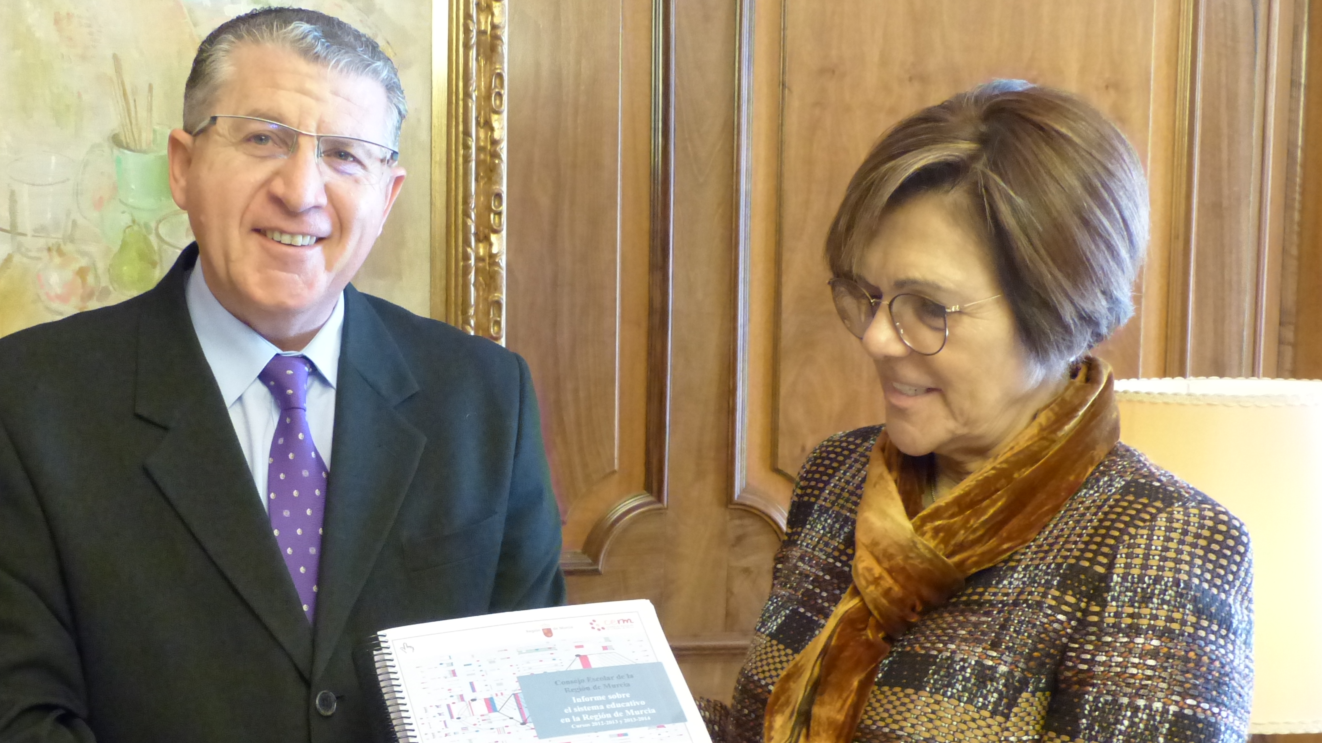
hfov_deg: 38.2
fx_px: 1893
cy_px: 551
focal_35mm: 54
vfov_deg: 22.0
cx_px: 490
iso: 800
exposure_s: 1/40
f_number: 2.8
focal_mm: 7
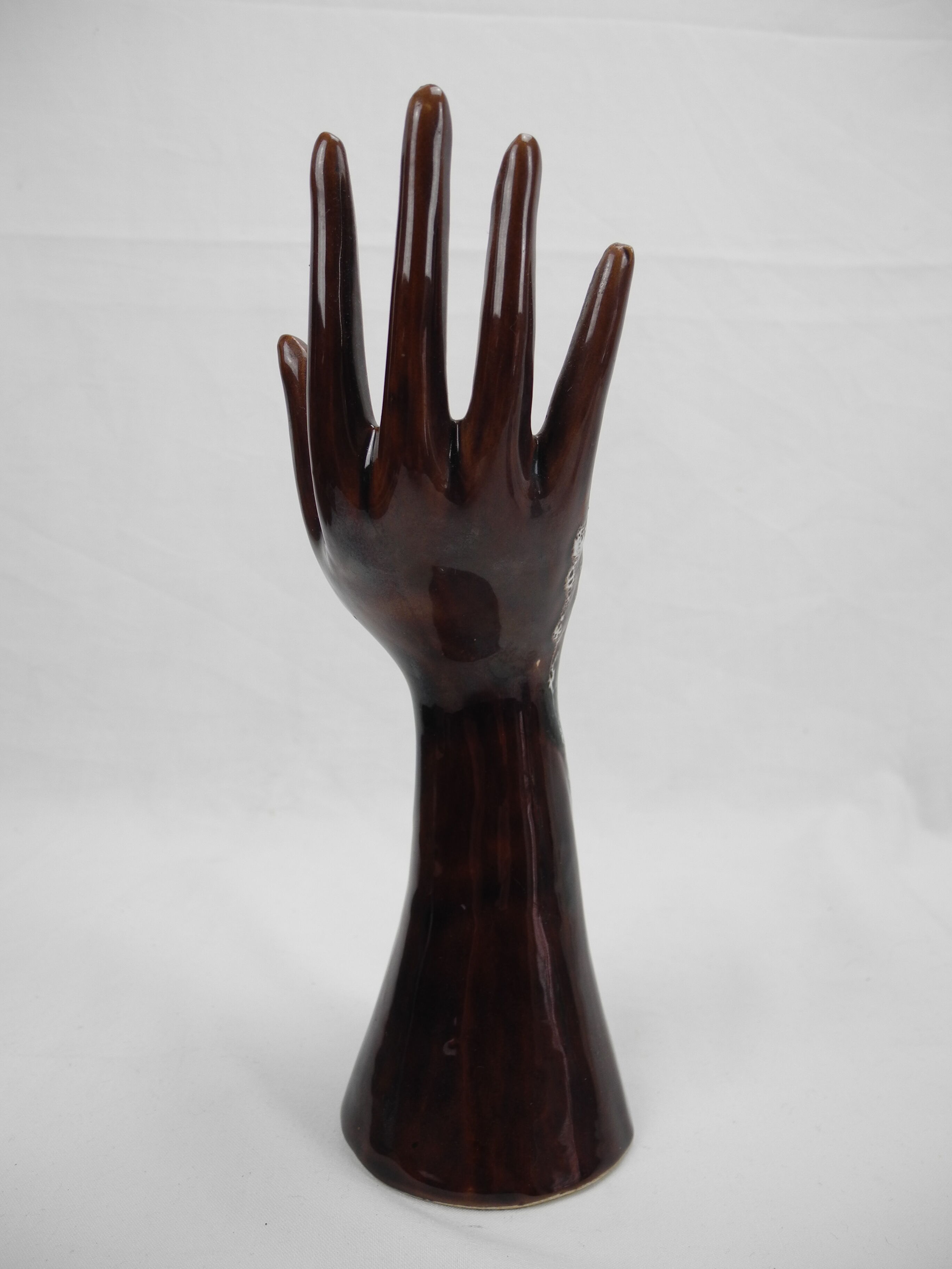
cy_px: 634
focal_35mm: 28
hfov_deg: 49.7
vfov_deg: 63.4
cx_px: 476
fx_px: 1027
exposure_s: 1/104
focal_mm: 6
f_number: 2.8
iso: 100
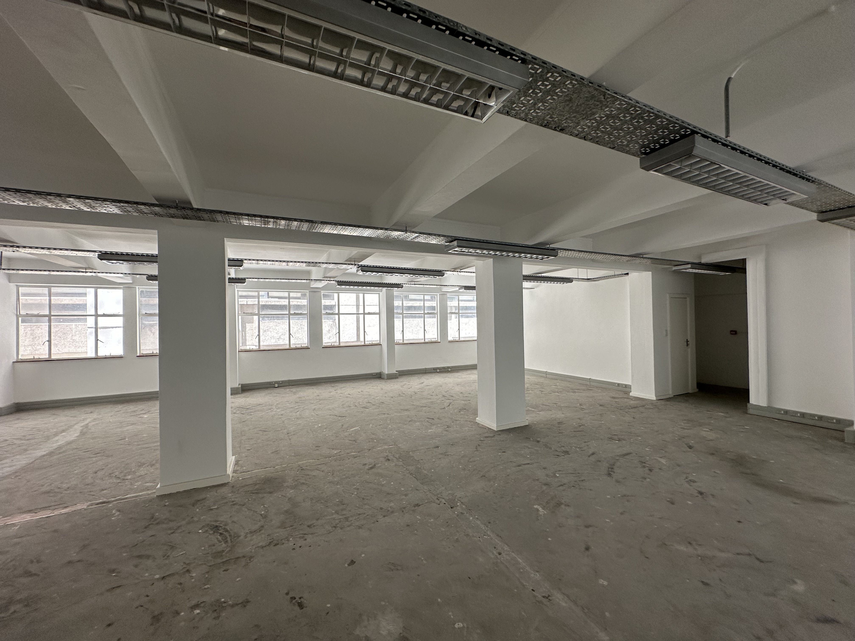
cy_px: 320
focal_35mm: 14
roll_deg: +1.9
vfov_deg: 85.7
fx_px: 346
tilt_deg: +2.1
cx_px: 428
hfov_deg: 102.1
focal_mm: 2.22
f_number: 2.2
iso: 64
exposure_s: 1/99
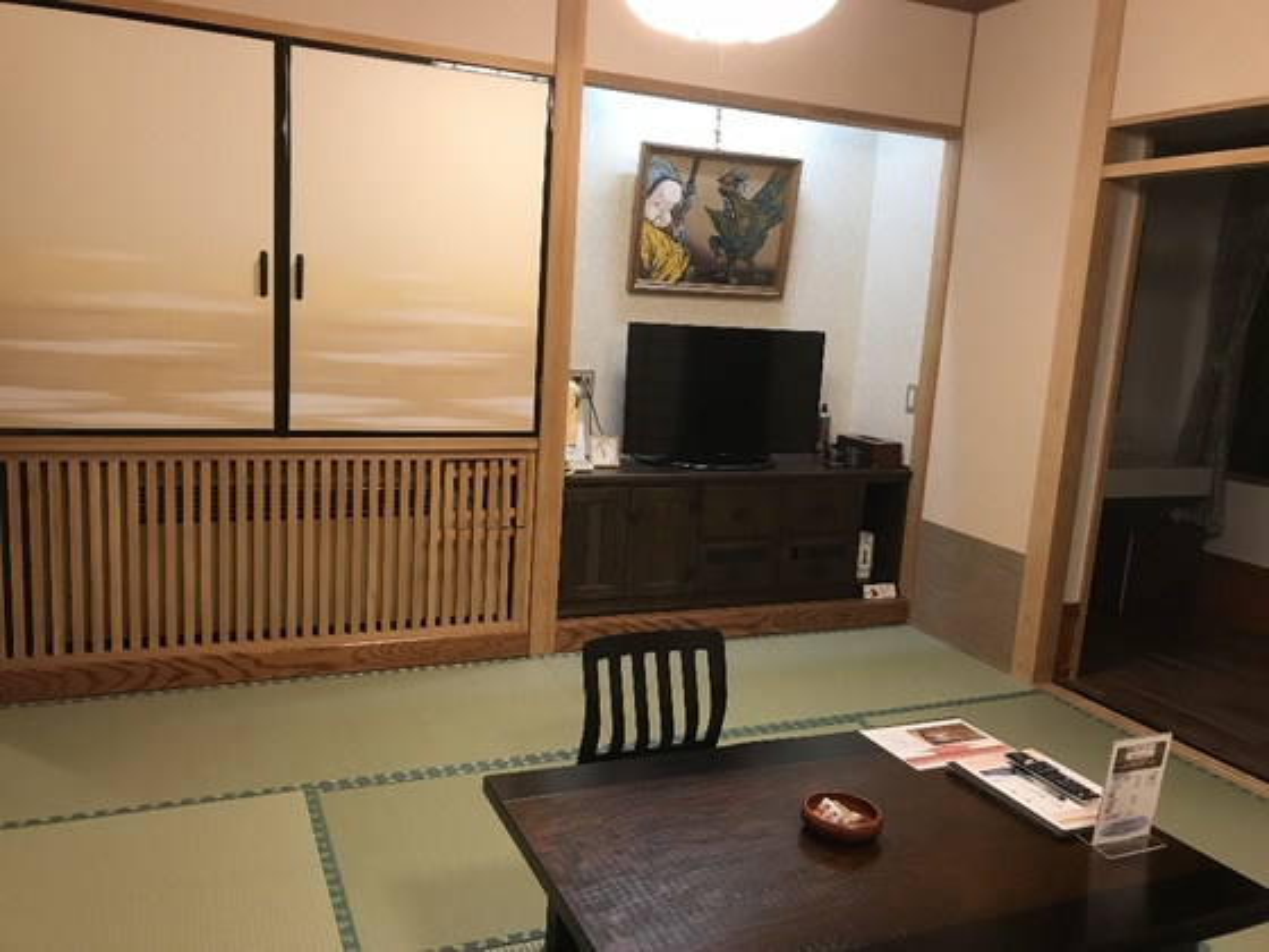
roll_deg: -3.4
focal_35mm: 28
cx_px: 634
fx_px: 1026
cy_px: 476
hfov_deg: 63.4
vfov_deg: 49.7
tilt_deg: -8.6
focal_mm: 3.99
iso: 50
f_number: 1.8
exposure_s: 1/15
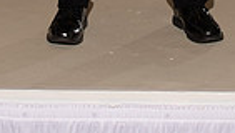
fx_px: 1455
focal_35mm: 233
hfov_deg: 9.2
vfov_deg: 5.0
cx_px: 121
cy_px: -239
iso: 800
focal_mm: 70
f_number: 9
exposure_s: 1/250
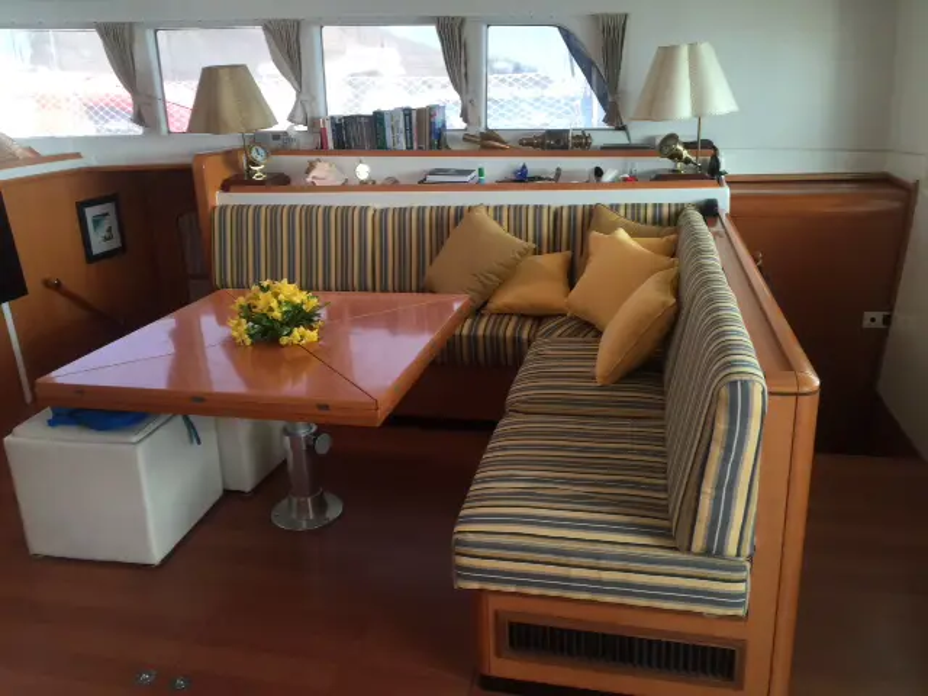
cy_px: 348
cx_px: 464
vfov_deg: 48.2
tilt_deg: -18.0
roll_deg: +0.7
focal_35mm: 29
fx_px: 777
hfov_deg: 61.7
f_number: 2.2
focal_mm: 4.15
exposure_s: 1/30
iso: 32
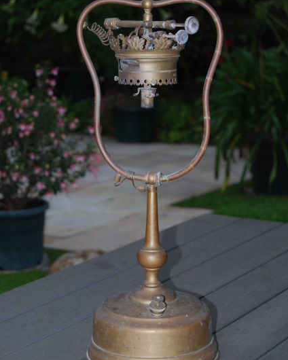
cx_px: 145
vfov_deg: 20.5
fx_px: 997
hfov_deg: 16.4
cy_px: 182
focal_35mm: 94
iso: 200
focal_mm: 55
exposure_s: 1/60
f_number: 5.6
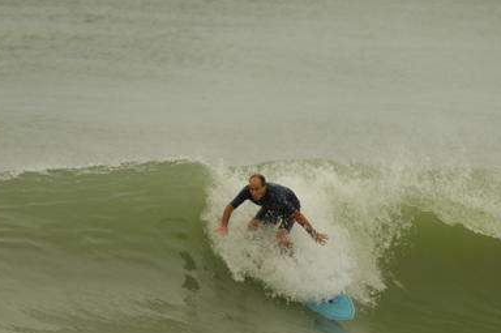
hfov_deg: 3.2
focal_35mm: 643
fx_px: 8937
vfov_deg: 2.1
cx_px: 258
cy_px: 194
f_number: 6
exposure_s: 1/640
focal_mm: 300
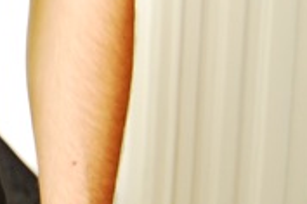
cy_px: -86
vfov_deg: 10.5
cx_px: -281
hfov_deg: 14.0
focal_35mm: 127
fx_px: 1083
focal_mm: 20
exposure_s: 1/60
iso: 800
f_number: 4
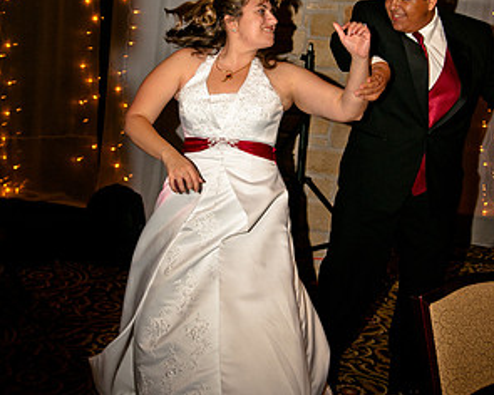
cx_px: 249
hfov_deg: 31.5
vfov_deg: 25.2
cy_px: 129
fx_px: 877
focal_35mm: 60
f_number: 3.2
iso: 400
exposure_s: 1/200
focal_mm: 28
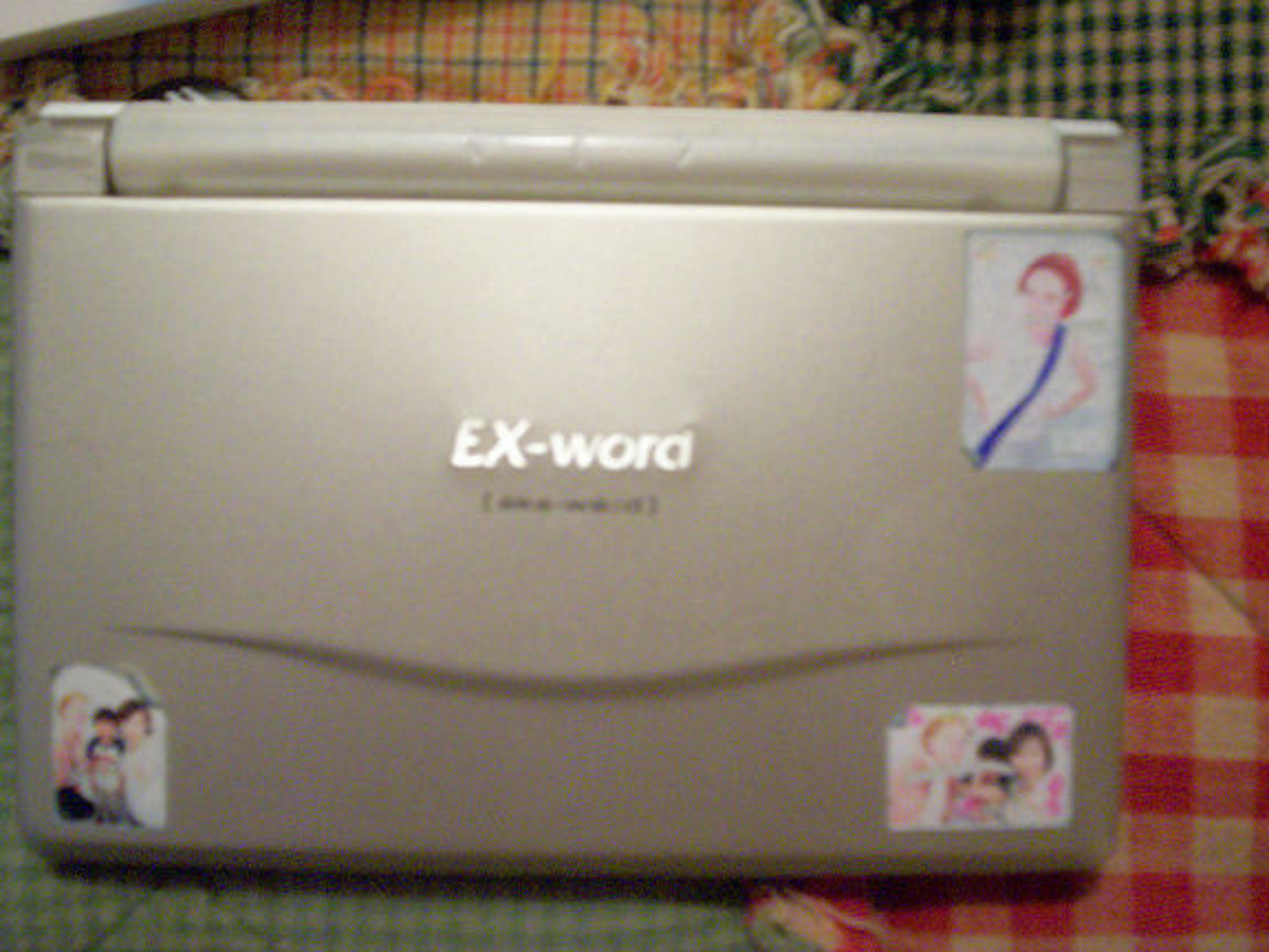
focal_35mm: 36
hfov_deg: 51.4
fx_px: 1320
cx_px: 634
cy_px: 476
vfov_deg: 39.7
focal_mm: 5.9
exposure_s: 1/8
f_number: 4.5
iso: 288
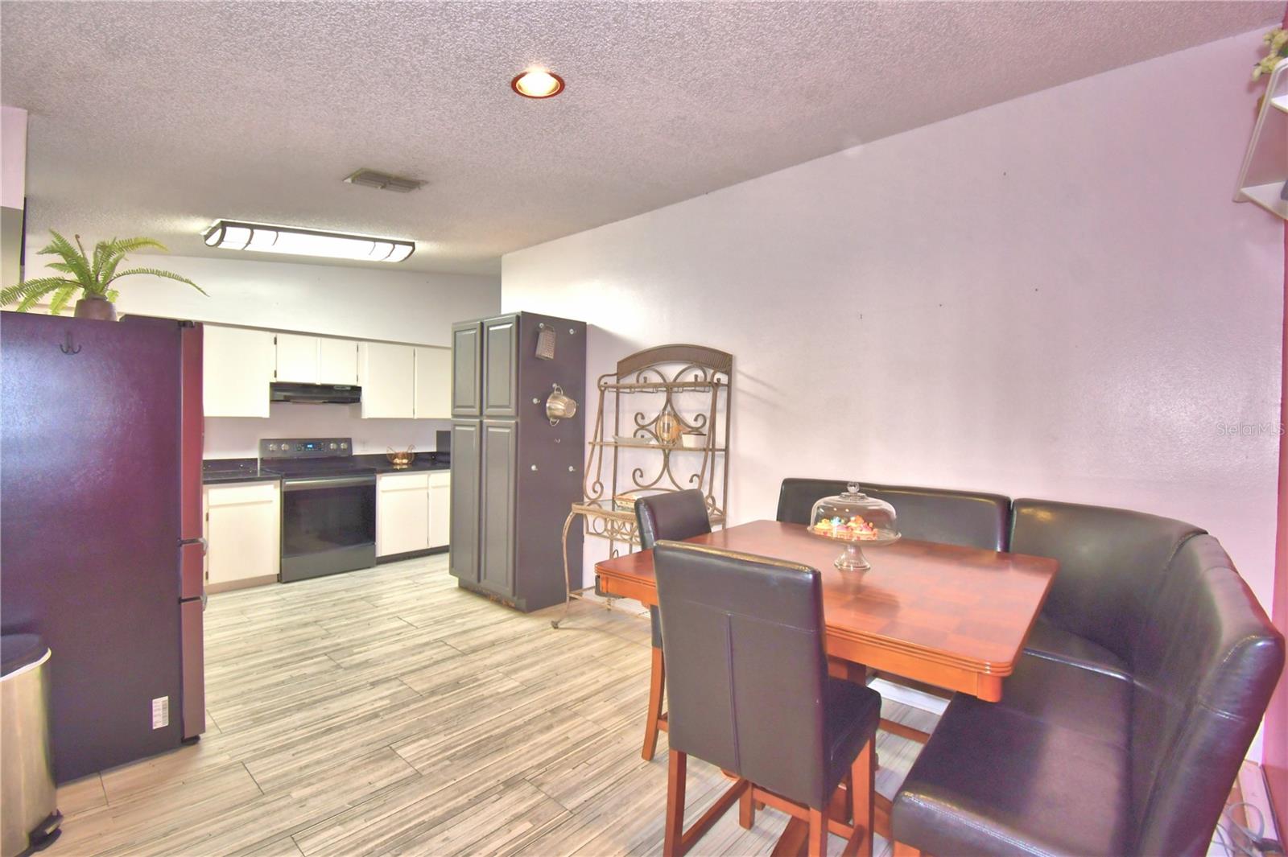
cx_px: 644
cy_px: 428
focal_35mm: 15
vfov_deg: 77.3
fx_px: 536
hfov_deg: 100.4
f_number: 4.5
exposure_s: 1/30
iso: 450
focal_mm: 10
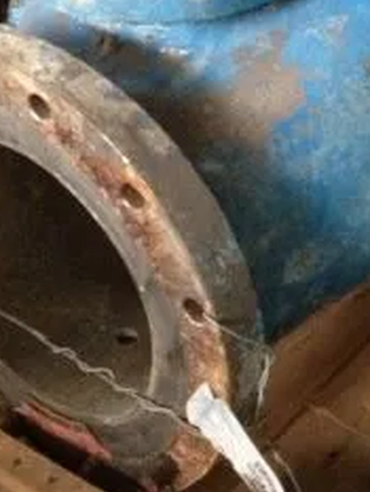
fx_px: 1367
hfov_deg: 15.3
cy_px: 80
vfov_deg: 20.1
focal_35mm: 96
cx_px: 290
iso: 500
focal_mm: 4.28
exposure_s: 1/15
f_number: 2.4
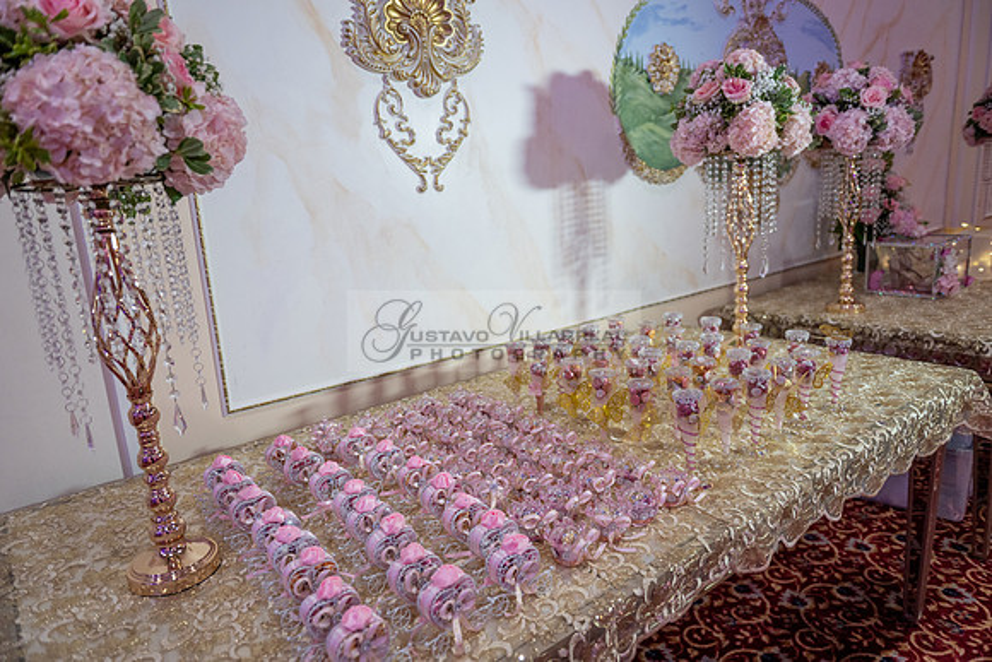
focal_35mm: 24
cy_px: 331
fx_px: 661
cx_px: 496
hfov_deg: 73.7
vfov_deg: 53.2
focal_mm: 24
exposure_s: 1/200
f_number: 2.8
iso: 640
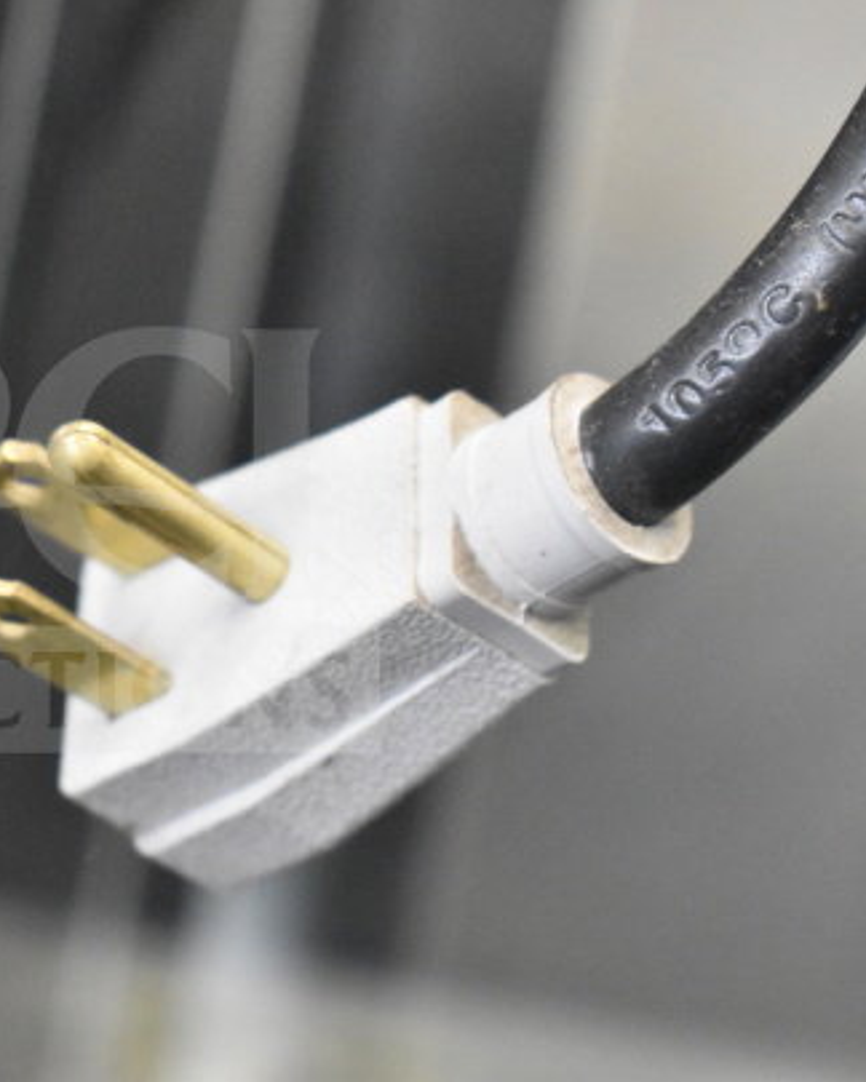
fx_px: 3739
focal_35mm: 117
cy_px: 541
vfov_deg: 16.5
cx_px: 78
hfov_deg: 13.1
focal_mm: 55
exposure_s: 1/100
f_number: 5.6
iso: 10000
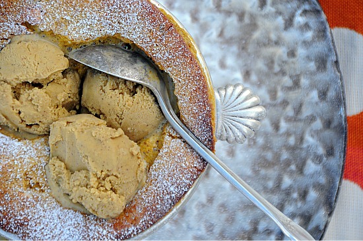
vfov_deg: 4.6
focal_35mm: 300
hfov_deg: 6.9
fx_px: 3021
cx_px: 182
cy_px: 120
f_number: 5.6
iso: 200
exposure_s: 1/125
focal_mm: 200
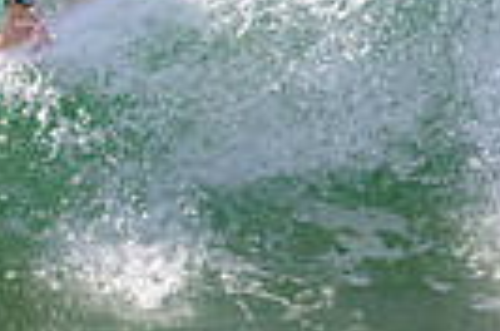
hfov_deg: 0.6
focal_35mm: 3500
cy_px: -292
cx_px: -417
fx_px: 48495
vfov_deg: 0.4
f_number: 11
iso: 800
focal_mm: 800
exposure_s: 1/2000
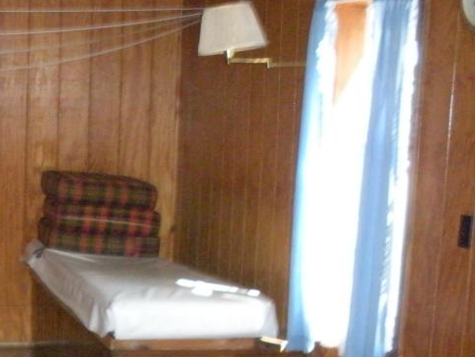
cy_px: 284
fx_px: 1043
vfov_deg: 19.2
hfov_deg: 24.3
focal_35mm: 76
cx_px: -22
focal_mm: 6.3
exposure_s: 1/60
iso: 800
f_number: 3.5
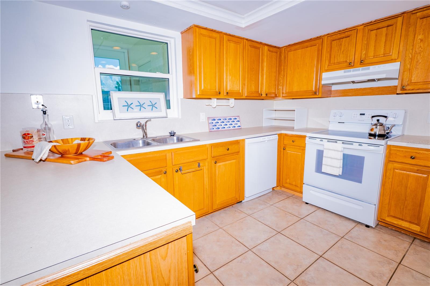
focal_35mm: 17
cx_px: 215
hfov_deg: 93.3
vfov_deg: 70.4
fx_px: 203
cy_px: 143
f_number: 8
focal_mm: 17
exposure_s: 1/50
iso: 100
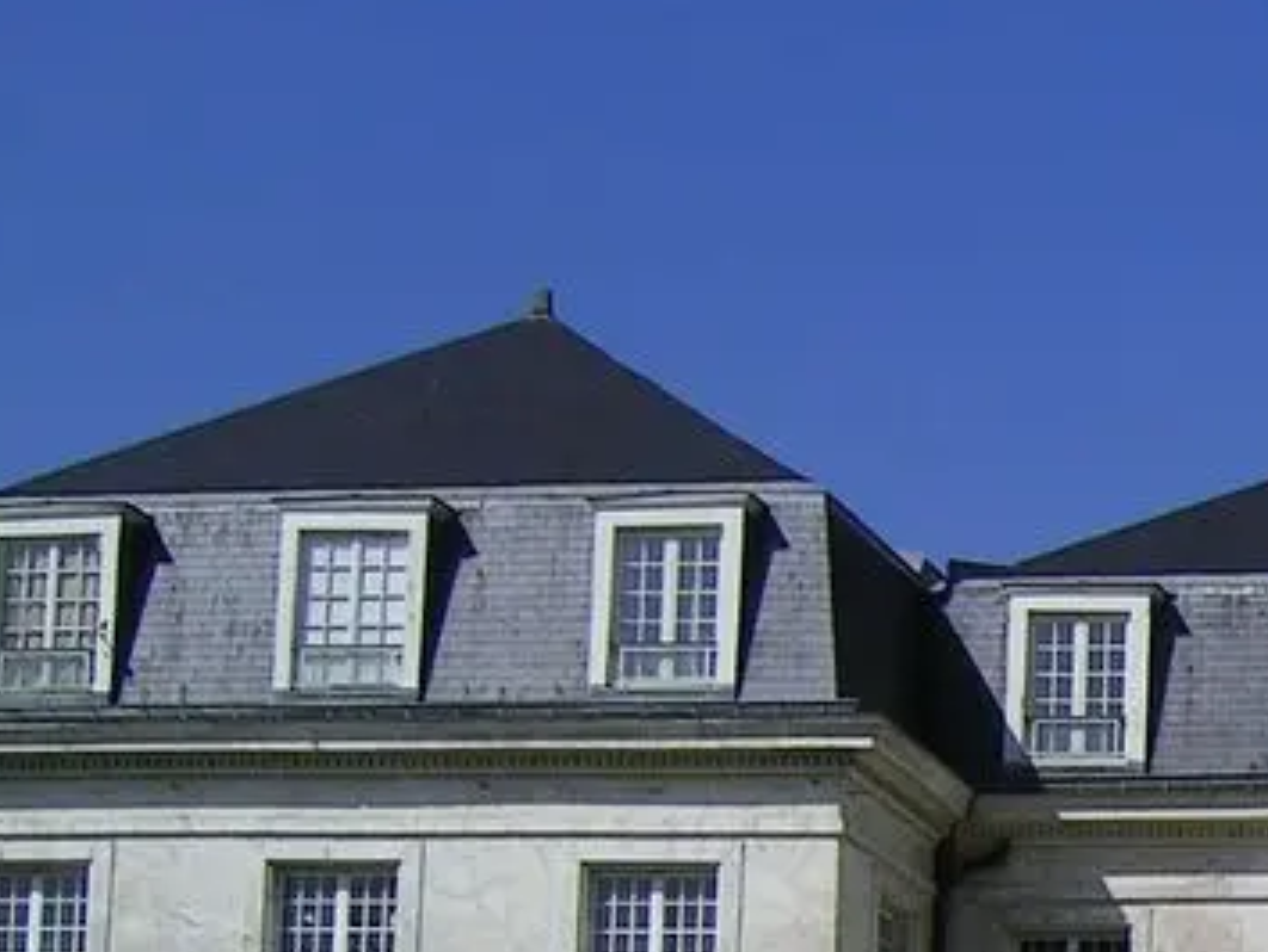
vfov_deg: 13.7
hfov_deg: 17.3
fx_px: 3812
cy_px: 1238
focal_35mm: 104
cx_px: 1809
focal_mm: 5.6
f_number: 4.8
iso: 50
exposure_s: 1/1075
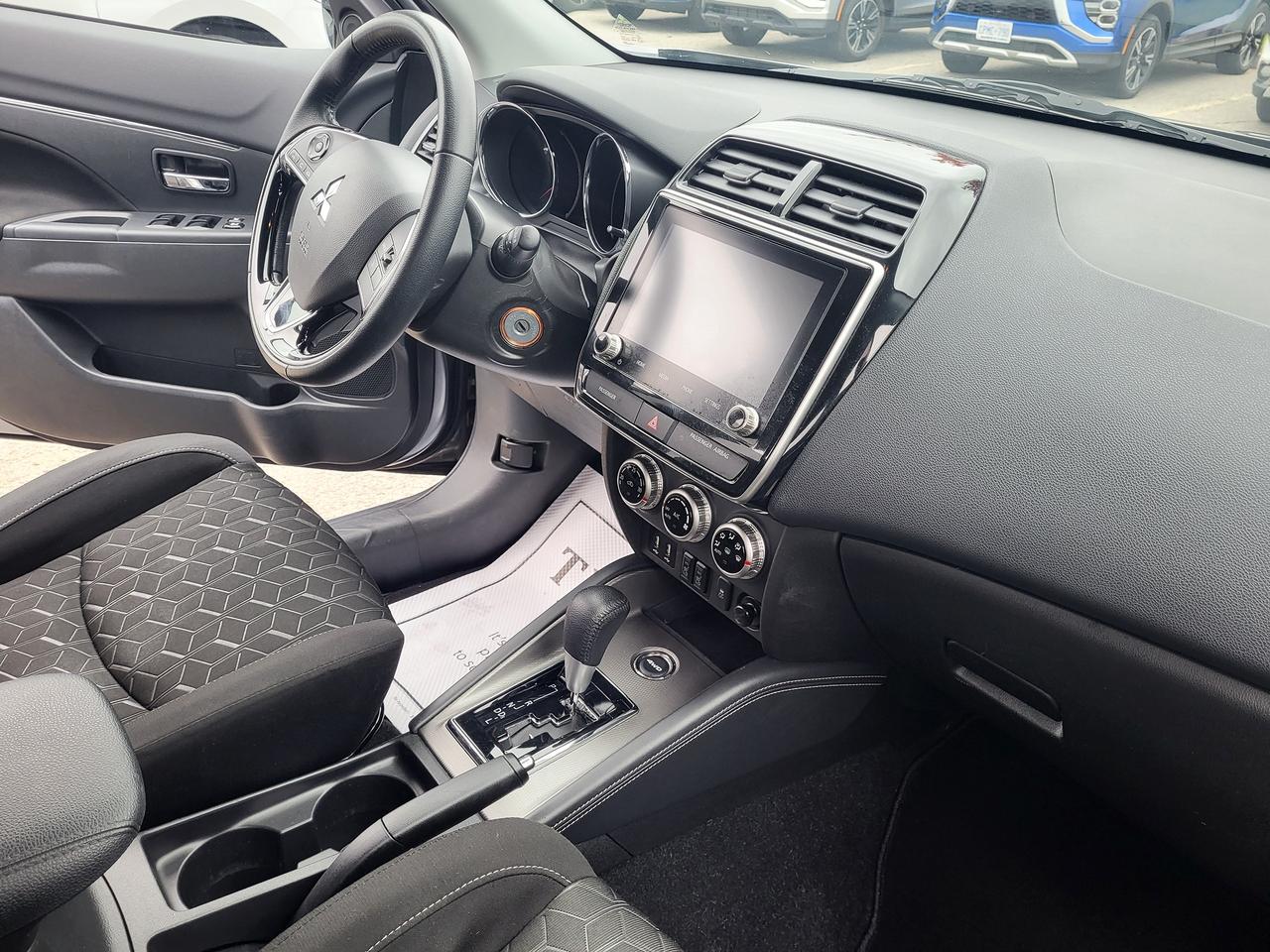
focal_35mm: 26
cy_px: 476
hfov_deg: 67.3
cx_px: 635
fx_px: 954
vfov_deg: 53.1
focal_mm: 5.4
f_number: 1.8
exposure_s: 1/120
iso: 100
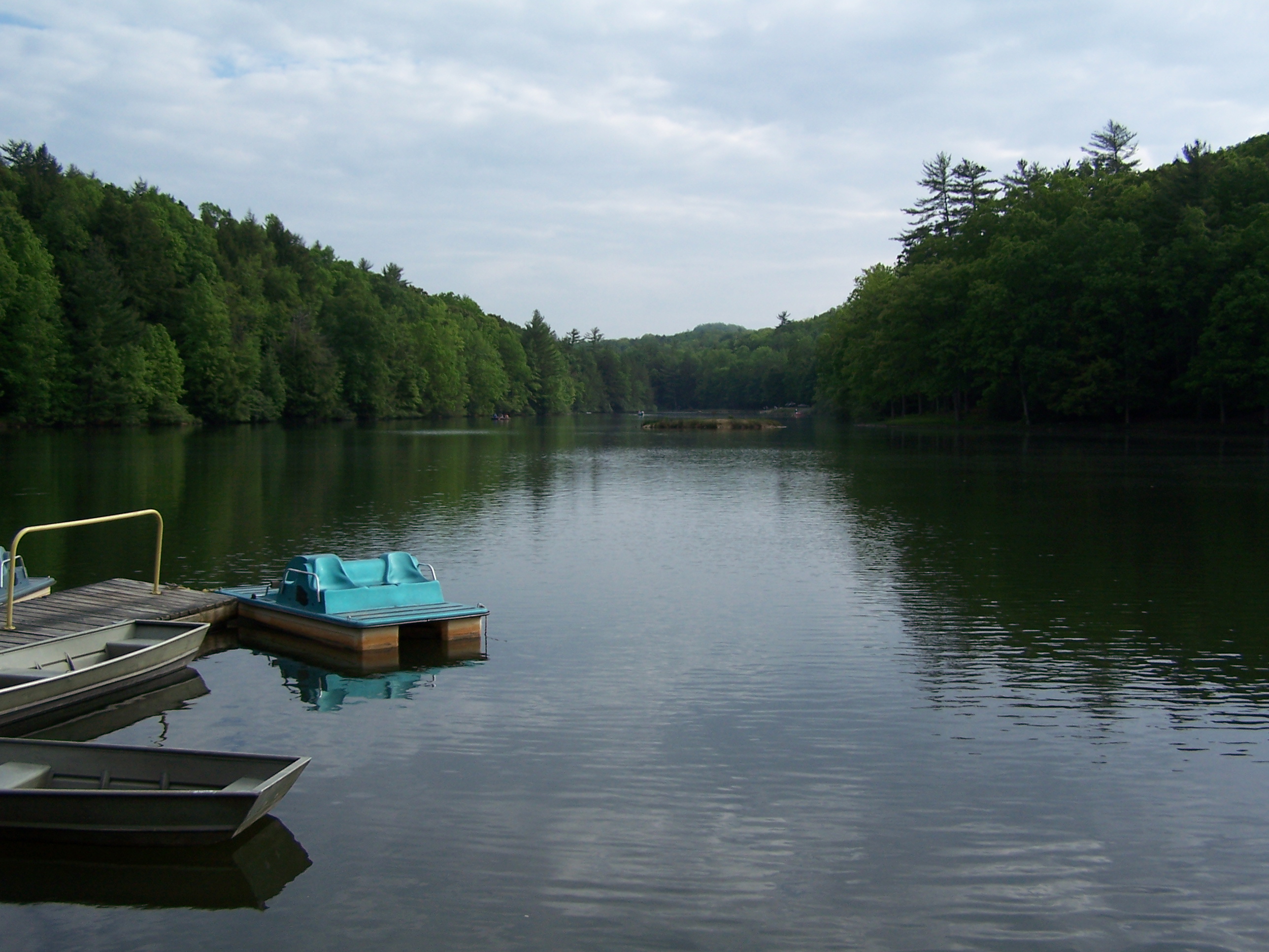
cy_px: 476
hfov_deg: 49.0
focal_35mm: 38
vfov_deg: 37.7
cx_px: 634
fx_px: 1393
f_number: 2.8
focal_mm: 6.3
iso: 80
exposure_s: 1/1000
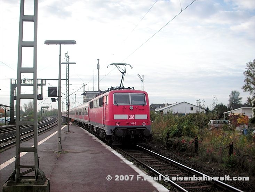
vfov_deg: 37.7
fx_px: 280
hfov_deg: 49.0
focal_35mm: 38
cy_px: 96
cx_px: 128
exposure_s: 1/180
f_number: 3.3
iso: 50
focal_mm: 6.3
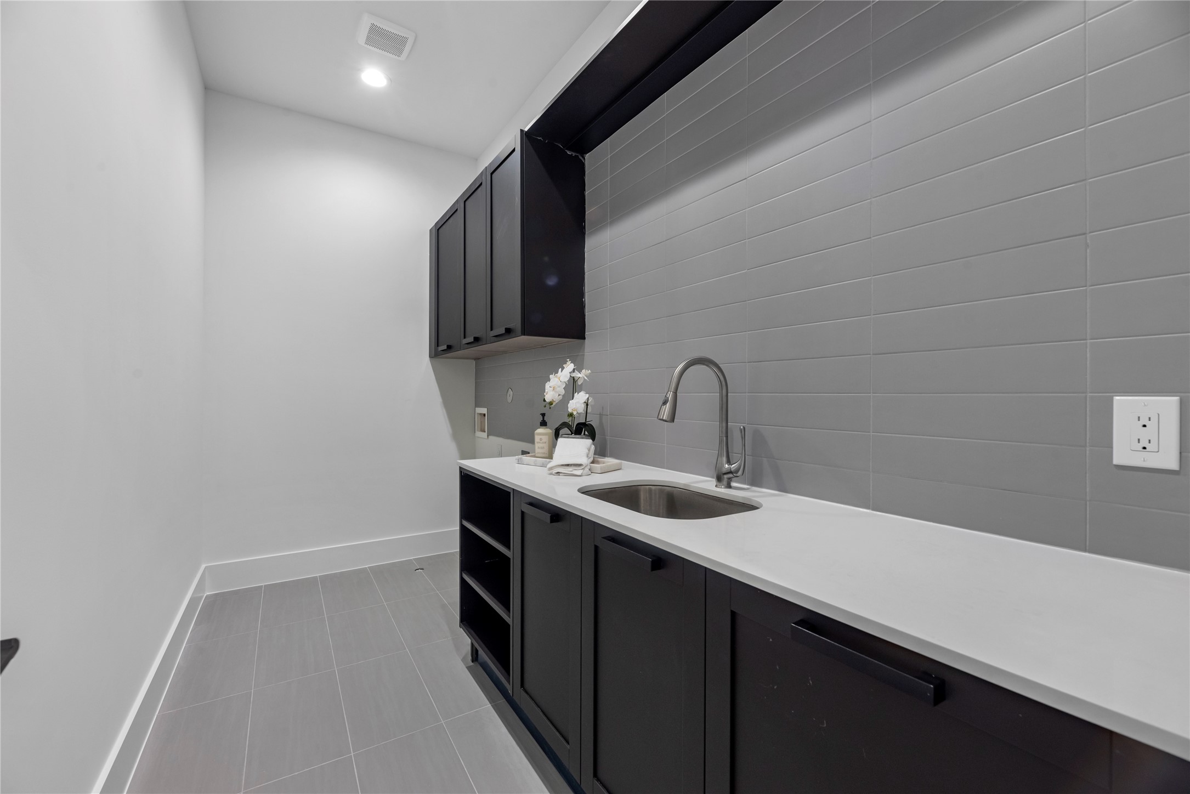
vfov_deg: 81.2
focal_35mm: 14
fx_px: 463
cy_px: 397
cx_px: 595
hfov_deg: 104.2
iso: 250
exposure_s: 1/30
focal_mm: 14
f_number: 9
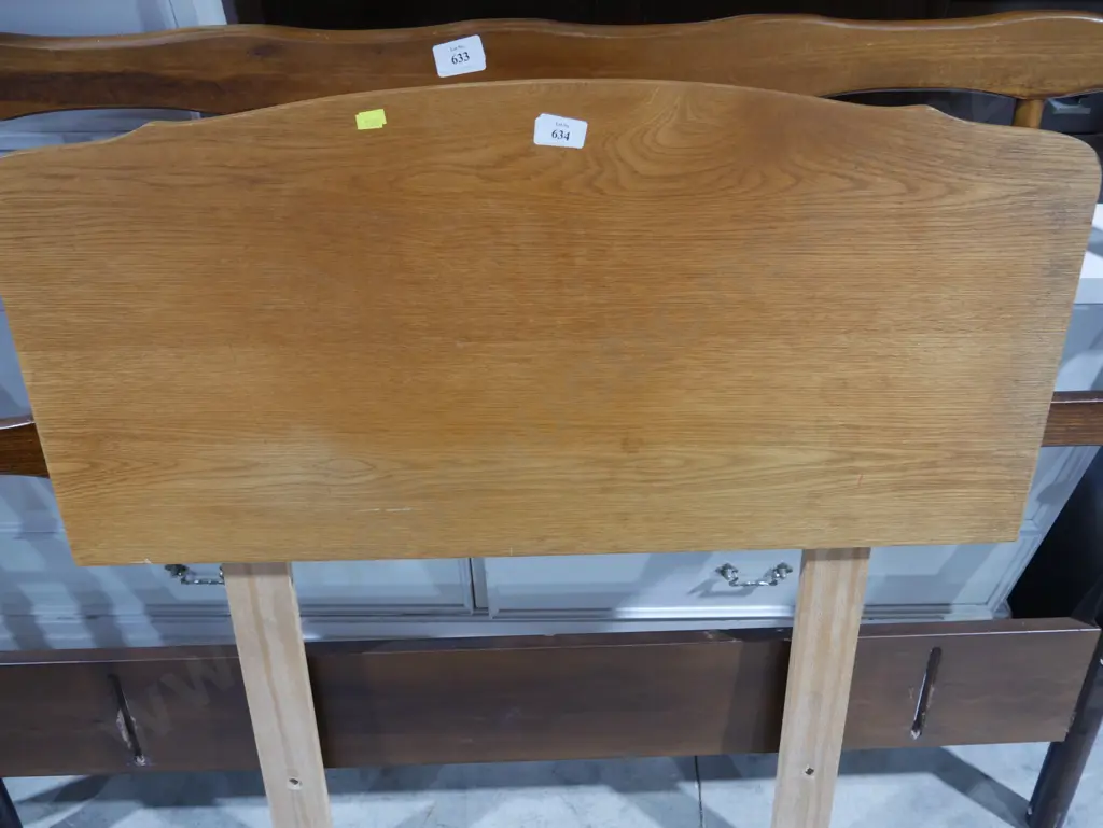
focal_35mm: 32
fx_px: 1020
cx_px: 552
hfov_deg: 56.8
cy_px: 414
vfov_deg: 44.2
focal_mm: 16
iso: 640
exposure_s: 1/60
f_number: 3.6
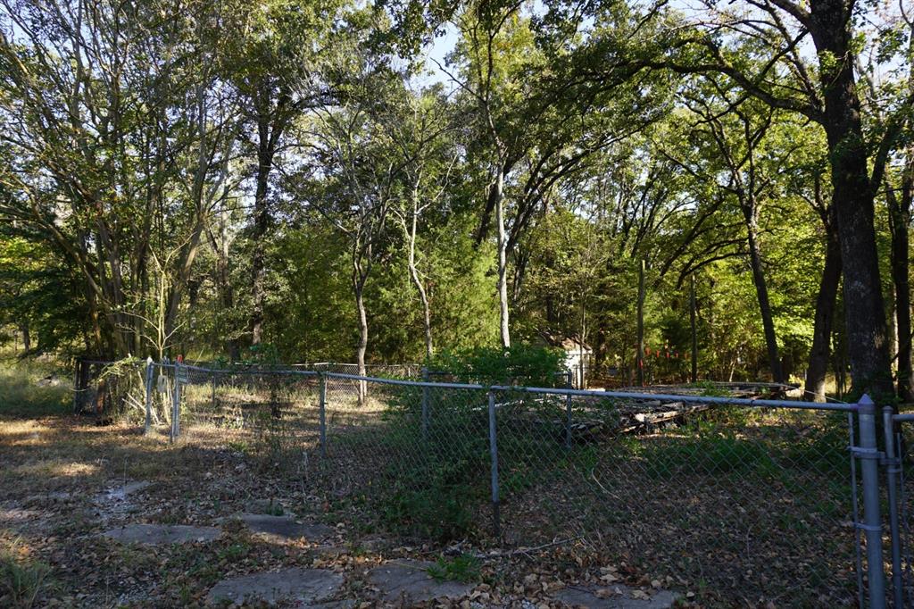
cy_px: 304
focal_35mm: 24
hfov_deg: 73.8
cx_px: 457
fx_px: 609
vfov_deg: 53.1
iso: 100
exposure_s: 1/80
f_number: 6.3
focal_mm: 16
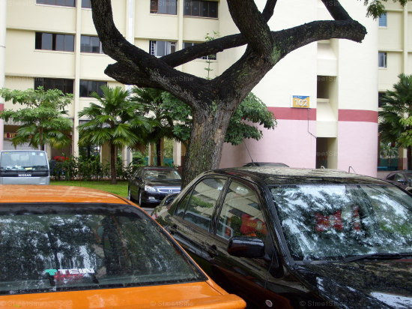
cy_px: 154
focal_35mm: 52
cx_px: 206
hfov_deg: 36.8
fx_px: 619
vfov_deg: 28.0
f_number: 3.3
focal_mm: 8.7
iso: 80
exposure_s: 1/90
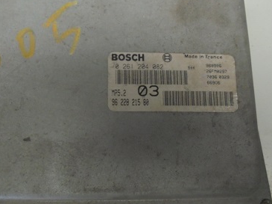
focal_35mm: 37
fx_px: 290
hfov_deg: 49.8
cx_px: 107
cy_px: 112
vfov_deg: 38.6
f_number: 3.5
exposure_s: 1/30
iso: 400
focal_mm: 4.6
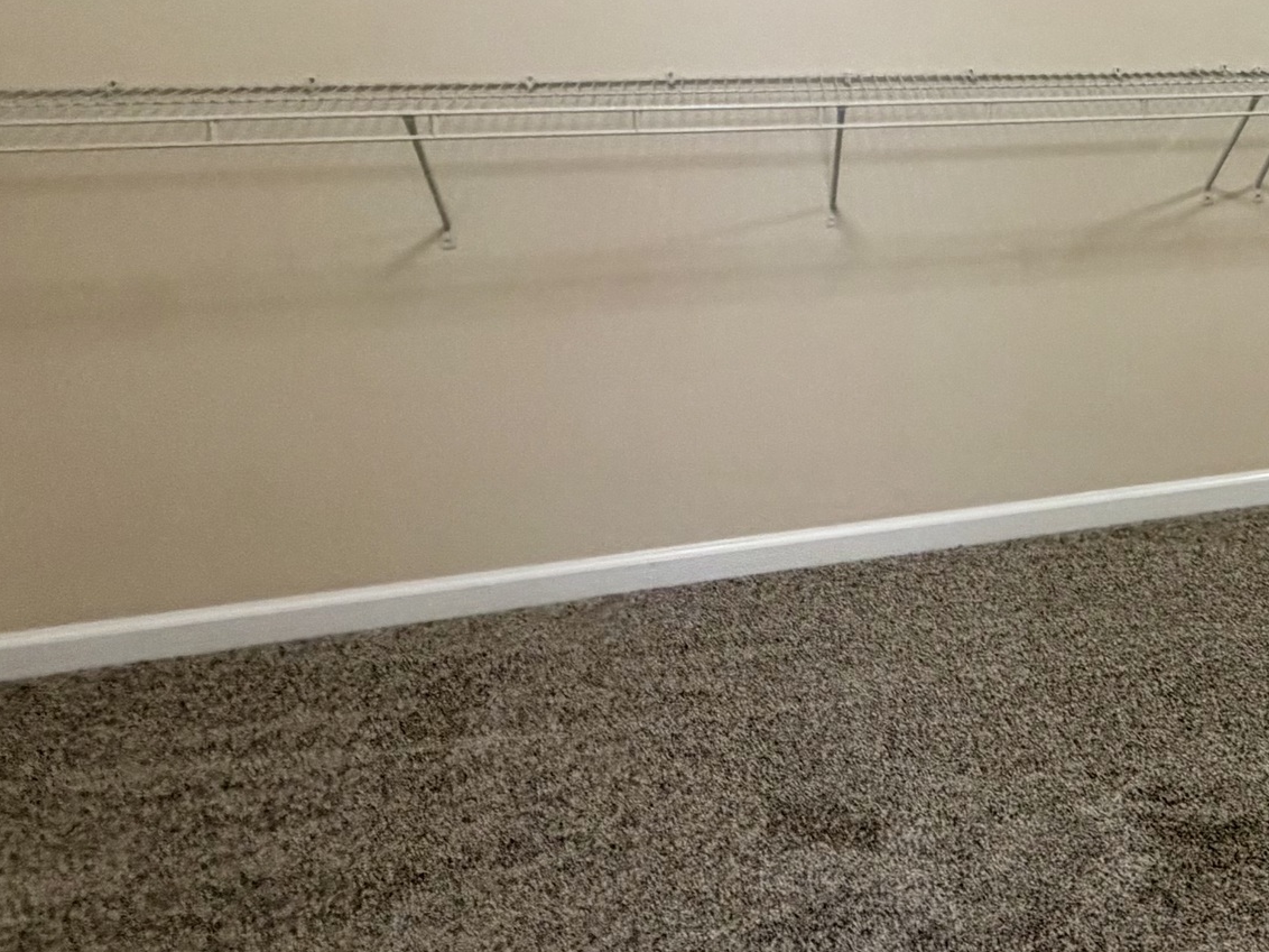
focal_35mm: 38
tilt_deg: -5.8
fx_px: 1393
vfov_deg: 34.4
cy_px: 4
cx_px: 1304
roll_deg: -2.1
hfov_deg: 41.7
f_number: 2.2
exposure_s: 1/60
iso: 320
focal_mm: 2.22
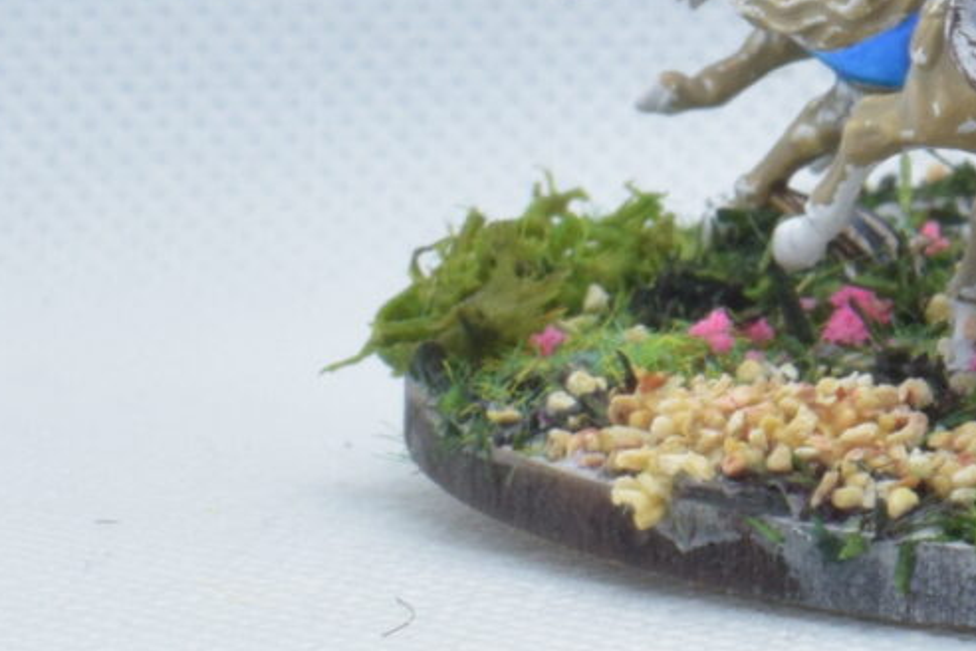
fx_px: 5709
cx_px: 1625
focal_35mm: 211
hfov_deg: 9.4
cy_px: -174
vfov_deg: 6.5
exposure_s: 1/60
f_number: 20
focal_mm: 27
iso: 800
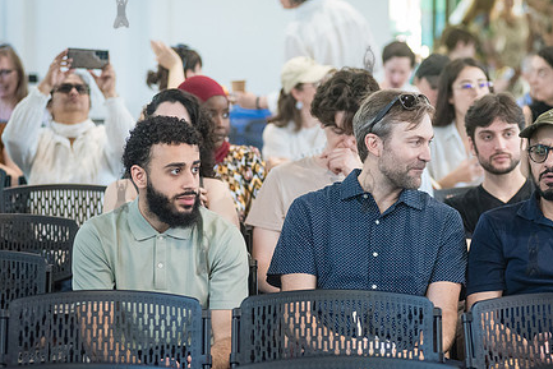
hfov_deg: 13.7
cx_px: 368
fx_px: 2305
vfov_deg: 9.2
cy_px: 191
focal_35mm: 150
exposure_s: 1/250
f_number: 3.5
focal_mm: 112
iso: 5000
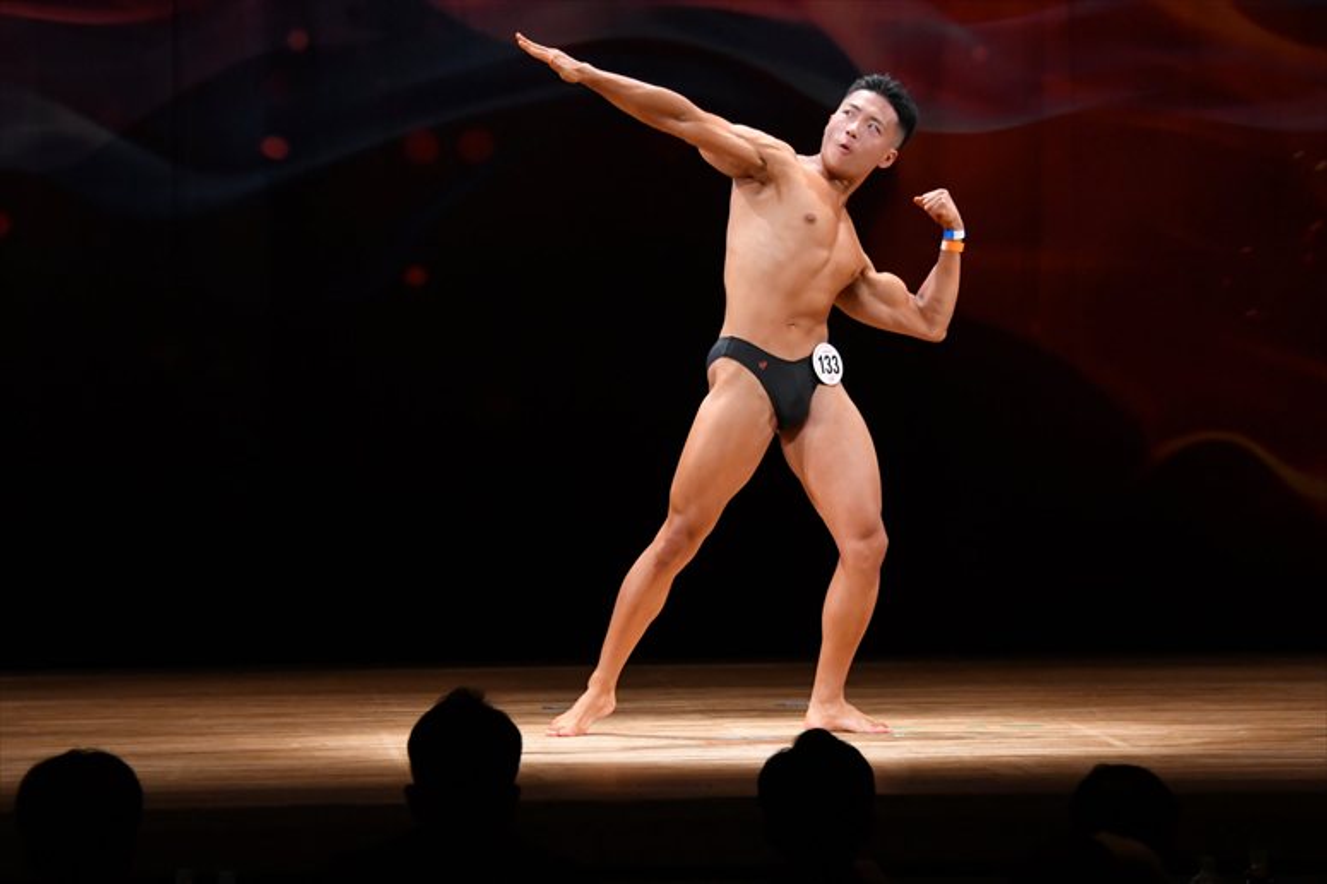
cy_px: 442
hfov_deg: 9.2
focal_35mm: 225
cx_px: 664
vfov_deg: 6.1
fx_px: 8290
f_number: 5.6
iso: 3200
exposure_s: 1/400
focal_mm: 150
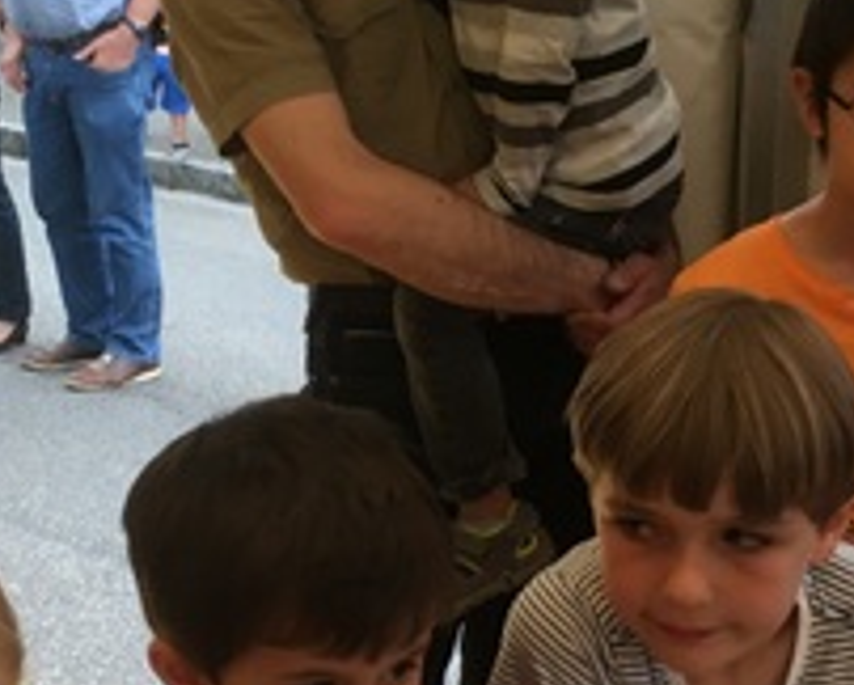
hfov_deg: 22.7
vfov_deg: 18.3
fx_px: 2125
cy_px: 414
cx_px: 380
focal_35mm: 84
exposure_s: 1/33
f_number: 2.2
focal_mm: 4.15
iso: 40
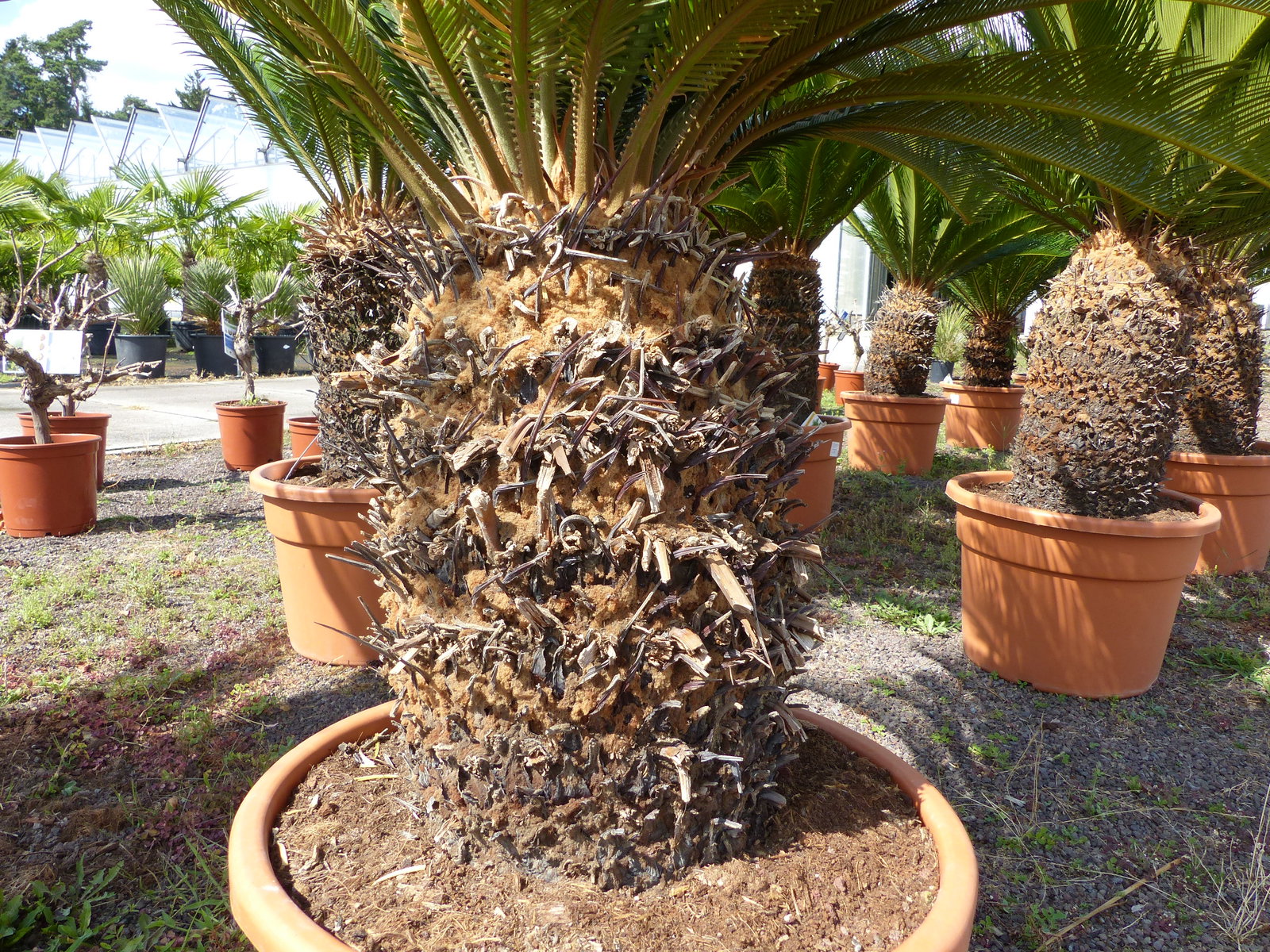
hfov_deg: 69.4
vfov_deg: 54.9
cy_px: 476
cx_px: 635
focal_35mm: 25
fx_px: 917
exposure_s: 1/320
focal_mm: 4.5
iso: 100
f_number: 4
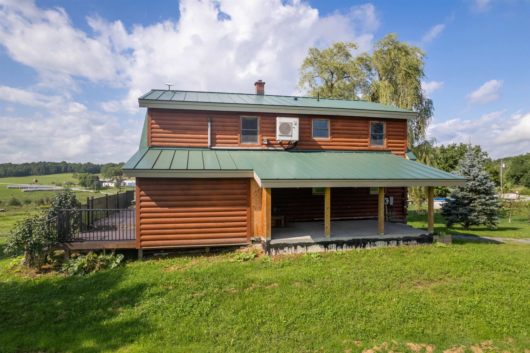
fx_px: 324
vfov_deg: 57.2
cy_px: 176
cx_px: 265
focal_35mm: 22
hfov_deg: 78.6
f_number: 2.8
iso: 100
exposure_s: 1/320
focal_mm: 8.38
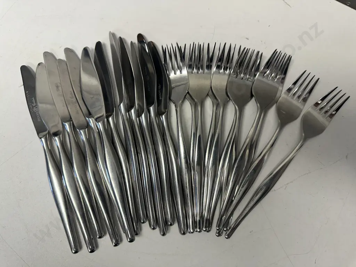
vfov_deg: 56.8
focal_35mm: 24
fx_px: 247
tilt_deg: -83.7
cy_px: 134
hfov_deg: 71.6
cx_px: 178
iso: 125
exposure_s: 1/100
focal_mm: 6.86
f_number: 1.78
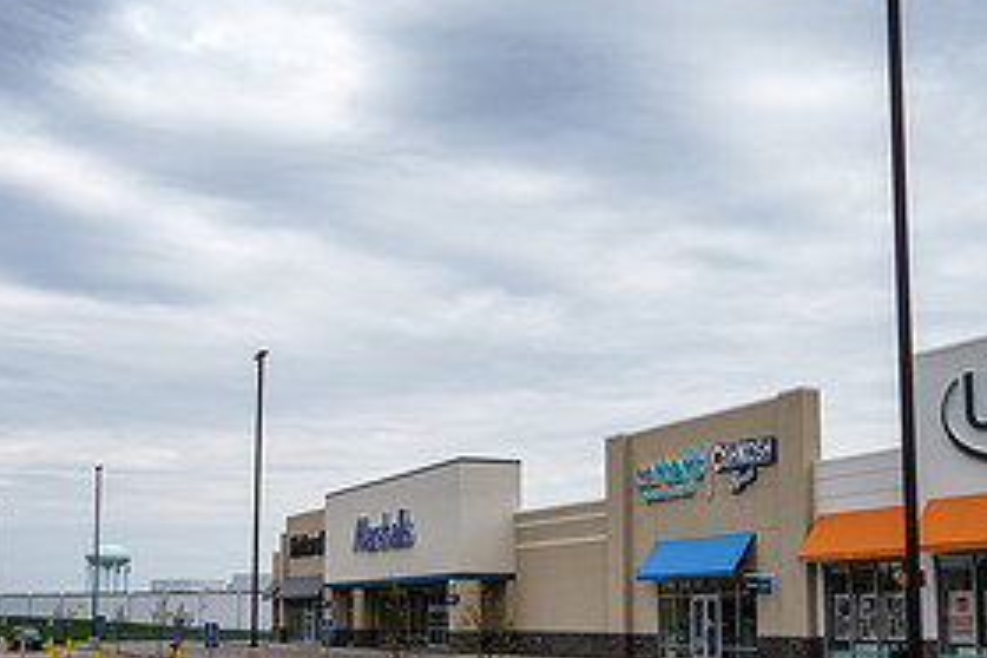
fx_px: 1426
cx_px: 524
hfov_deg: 38.2
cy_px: 443
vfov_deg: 25.8
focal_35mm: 52
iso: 320
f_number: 4
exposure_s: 1/3200
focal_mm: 24
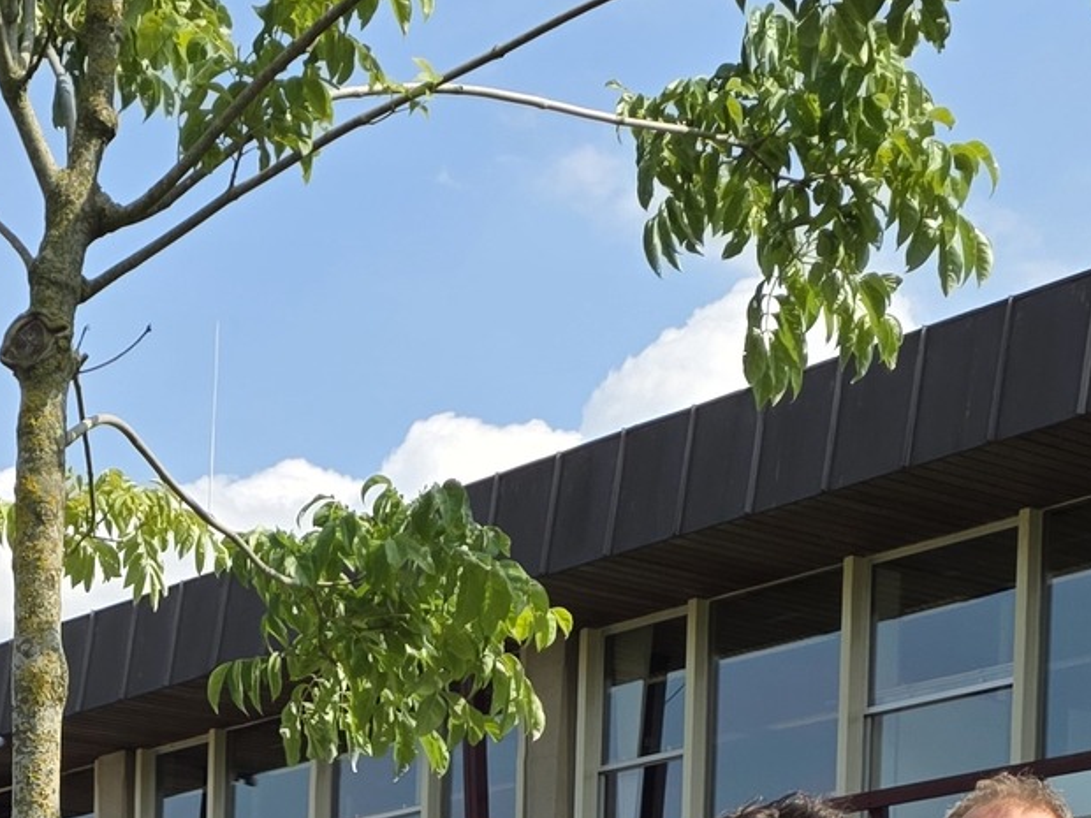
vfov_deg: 14.0
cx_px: 88
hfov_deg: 20.2
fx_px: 2994
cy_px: 1432
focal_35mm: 95
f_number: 1.7
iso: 80
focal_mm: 6.3
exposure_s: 1/3891
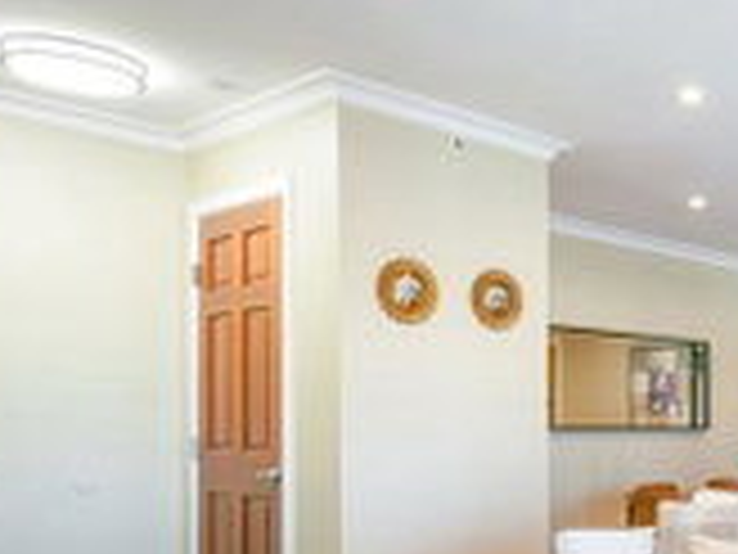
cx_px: 868
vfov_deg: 31.6
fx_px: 959
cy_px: 419
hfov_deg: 34.4
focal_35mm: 45
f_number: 8
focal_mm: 16
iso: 400
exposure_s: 1/3.33
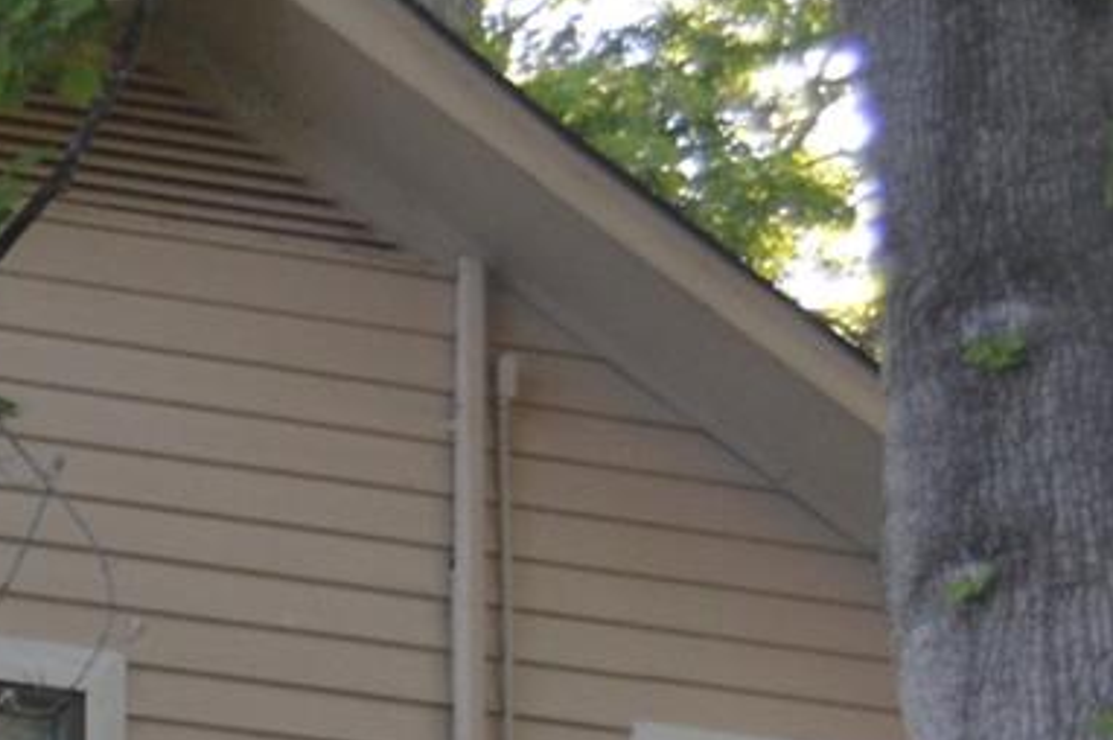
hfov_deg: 8.4
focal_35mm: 225
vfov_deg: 5.8
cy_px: 1866
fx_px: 6950
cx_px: -1585
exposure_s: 1/100
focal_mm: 28
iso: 400
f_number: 5
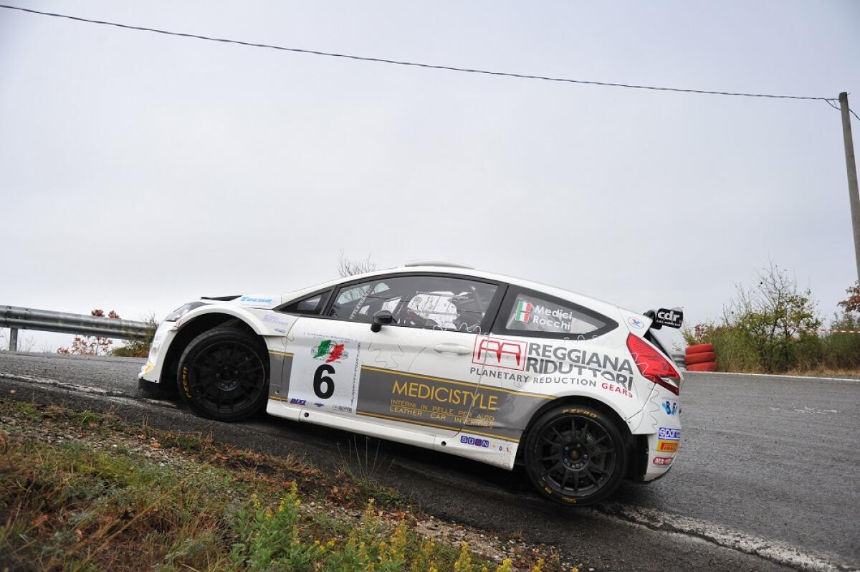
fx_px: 764
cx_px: 430
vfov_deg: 41.0
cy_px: 286
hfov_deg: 58.8
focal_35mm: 32
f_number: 4
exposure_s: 1/2500
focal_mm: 32
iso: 1000
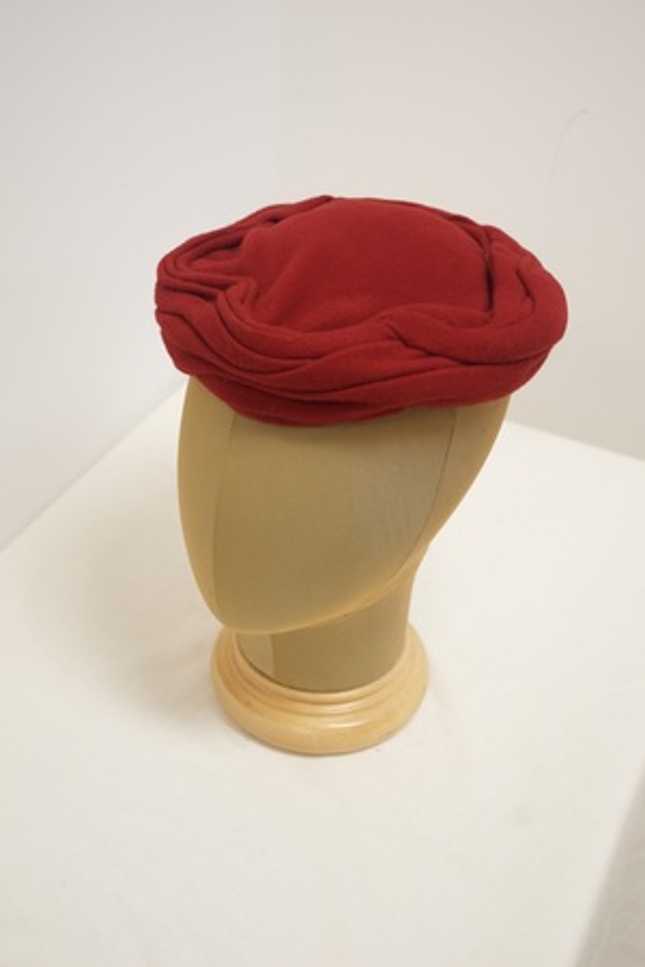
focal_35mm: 52
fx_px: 1411
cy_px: 484
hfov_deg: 25.8
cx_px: 322
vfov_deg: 37.9
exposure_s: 1/100
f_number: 5
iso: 1600
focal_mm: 35
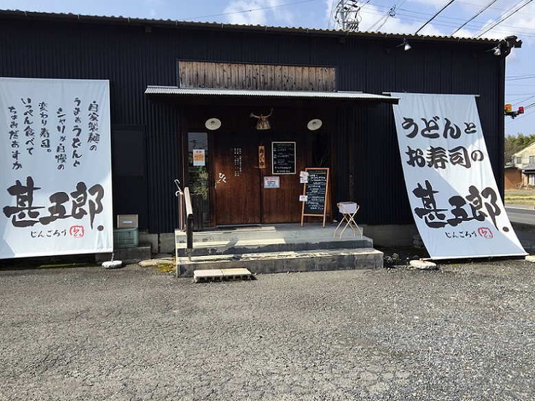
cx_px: 268
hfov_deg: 61.7
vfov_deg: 48.2
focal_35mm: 29
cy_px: 200
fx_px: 448
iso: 32
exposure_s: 1/1236
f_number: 2.2
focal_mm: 4.15
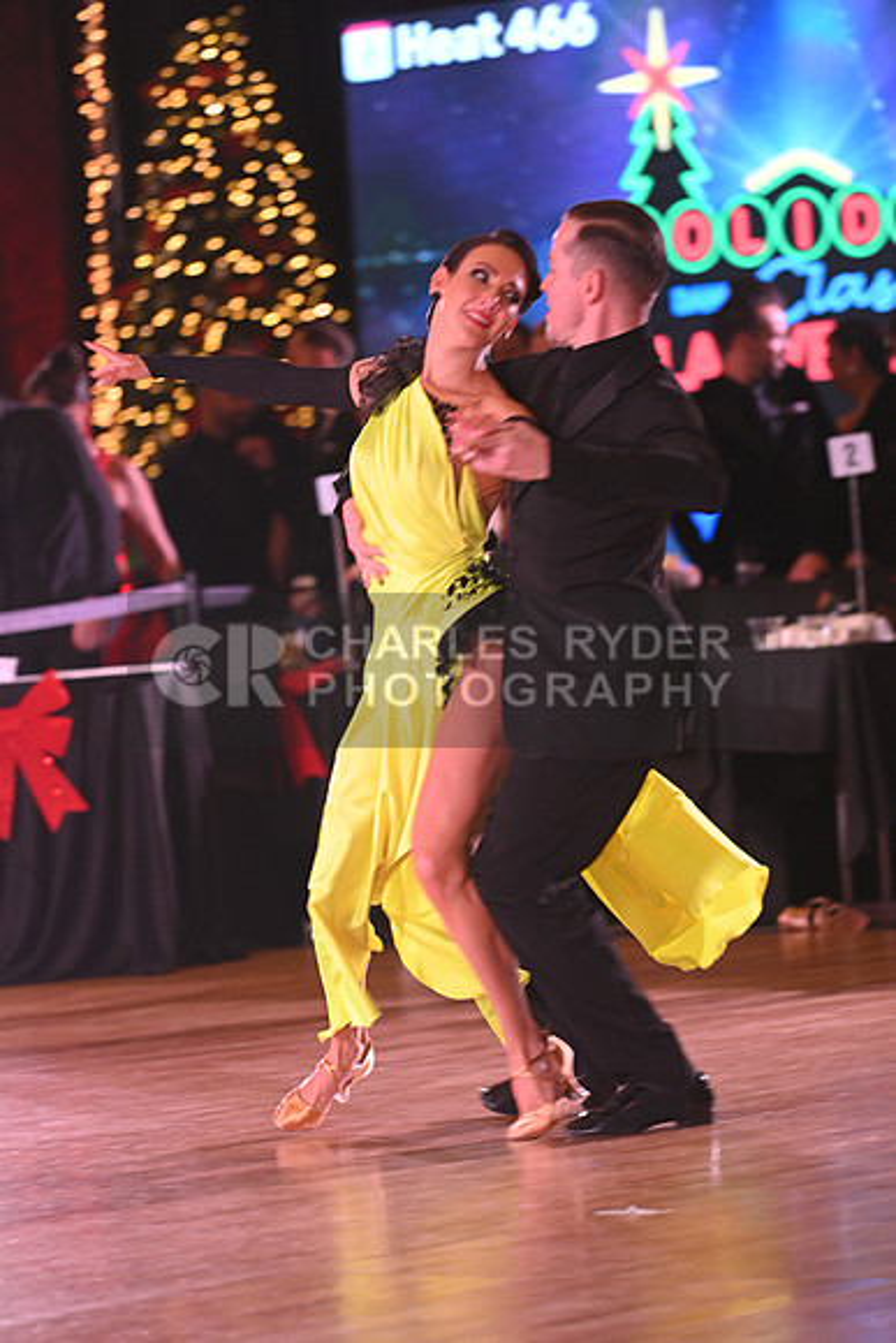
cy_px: 672
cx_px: 448
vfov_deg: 10.3
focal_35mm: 200
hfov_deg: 6.9
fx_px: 7462
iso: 2000
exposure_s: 1/200
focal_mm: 200
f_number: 4
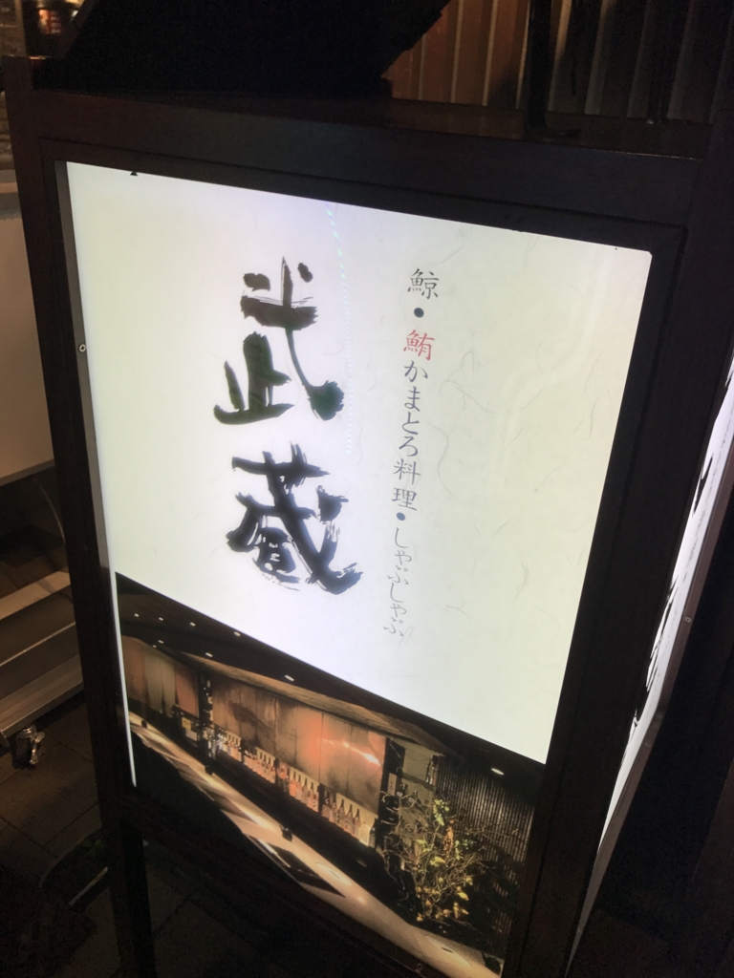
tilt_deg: -25.5
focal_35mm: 28
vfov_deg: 63.4
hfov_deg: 49.7
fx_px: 792
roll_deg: -4.9
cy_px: 489
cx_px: 367
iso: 20
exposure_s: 1/134
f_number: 1.8
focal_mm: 3.99
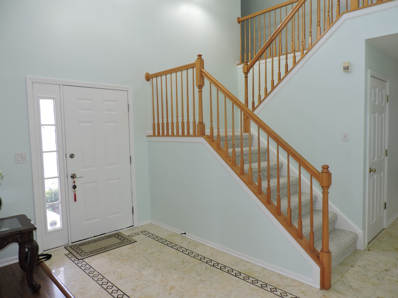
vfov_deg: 56.8
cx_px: 199
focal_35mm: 24
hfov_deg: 71.6
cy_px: 149
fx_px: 276
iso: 100
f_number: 3
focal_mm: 4.3
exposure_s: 1/40
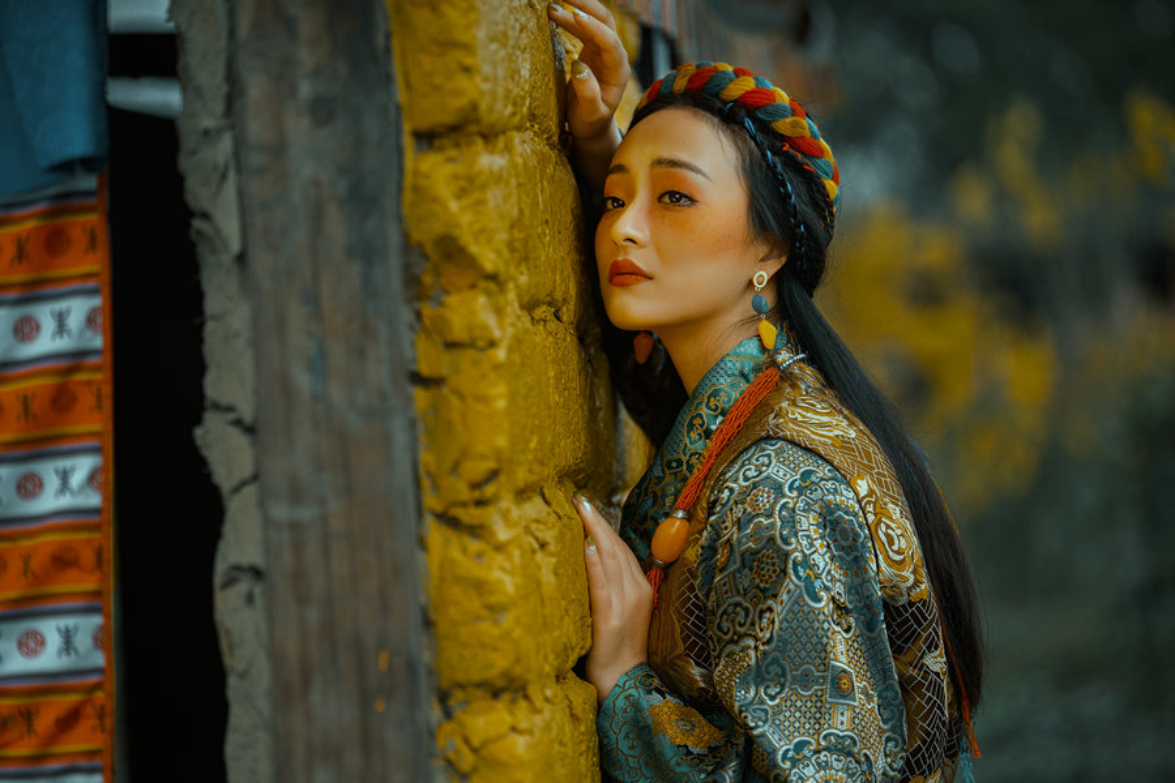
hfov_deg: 15.2
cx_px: 588
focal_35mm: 135
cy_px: 392
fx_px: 4406
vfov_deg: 10.2
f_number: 2.8
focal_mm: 135
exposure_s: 1/800
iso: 400
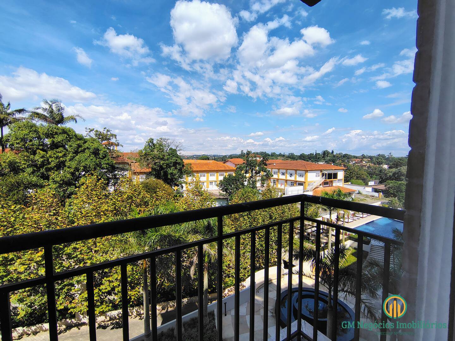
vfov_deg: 78.1
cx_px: 228
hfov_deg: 94.5
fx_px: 210
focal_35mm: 16
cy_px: 170
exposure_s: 1/880
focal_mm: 2.13
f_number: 2.2
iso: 100
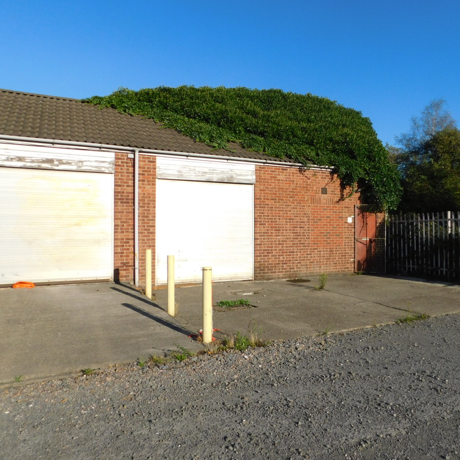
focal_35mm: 28
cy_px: 224
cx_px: 298
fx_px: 421
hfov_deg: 56.3
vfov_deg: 57.3
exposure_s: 1/500
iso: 125
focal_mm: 4
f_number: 6
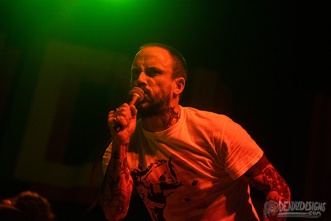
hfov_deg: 25.4
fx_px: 736
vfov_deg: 17.1
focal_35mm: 80
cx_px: 166
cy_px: 110
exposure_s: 1/200
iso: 1600
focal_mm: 80
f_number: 3.2
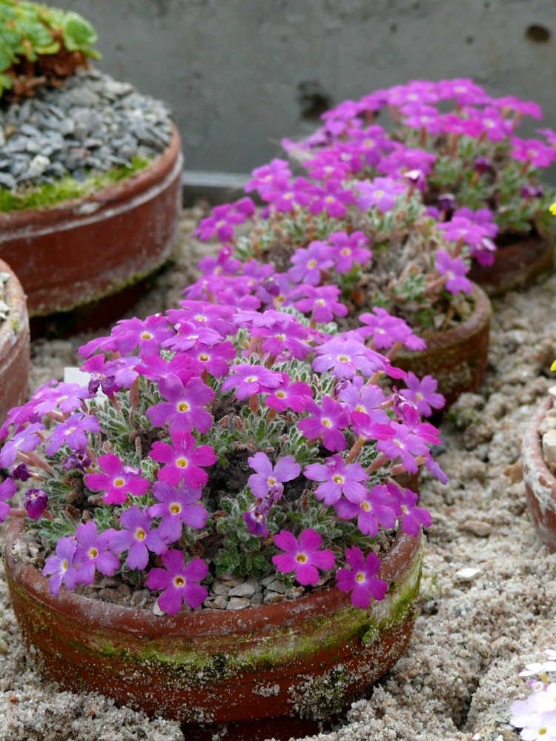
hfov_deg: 8.5
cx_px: 278
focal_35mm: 175
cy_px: 370
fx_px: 3748
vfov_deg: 11.3
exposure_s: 1/100
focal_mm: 31.4
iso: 100
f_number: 5
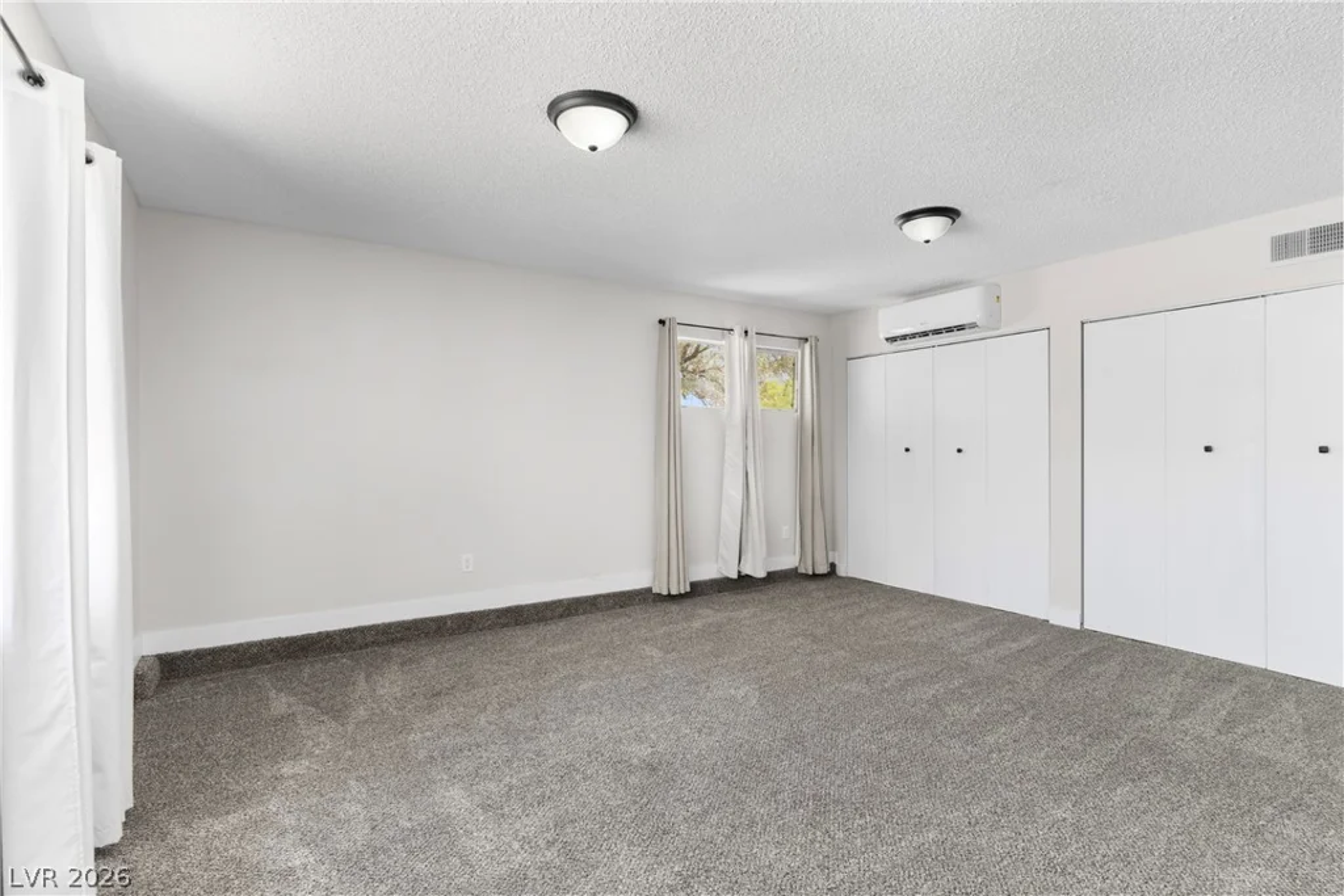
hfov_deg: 93.3
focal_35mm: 17
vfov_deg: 70.5
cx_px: 672
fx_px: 635
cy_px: 448
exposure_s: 1/30
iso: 500
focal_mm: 17
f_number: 8
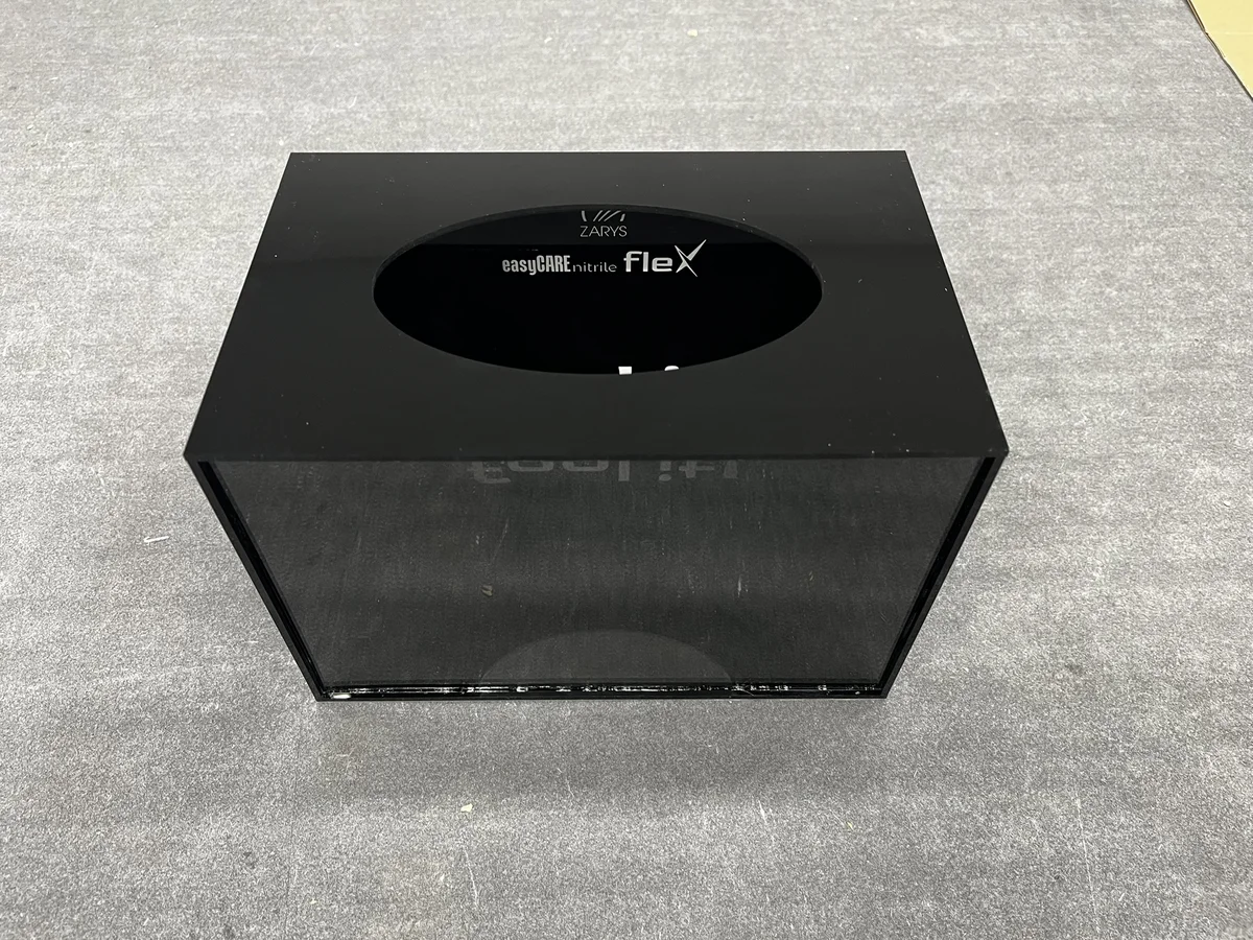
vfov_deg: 53.1
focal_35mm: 26
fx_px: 941
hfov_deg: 67.3
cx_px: 626
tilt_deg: -51.2
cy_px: 470
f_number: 1.6
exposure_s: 1/50
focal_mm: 5.1
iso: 100
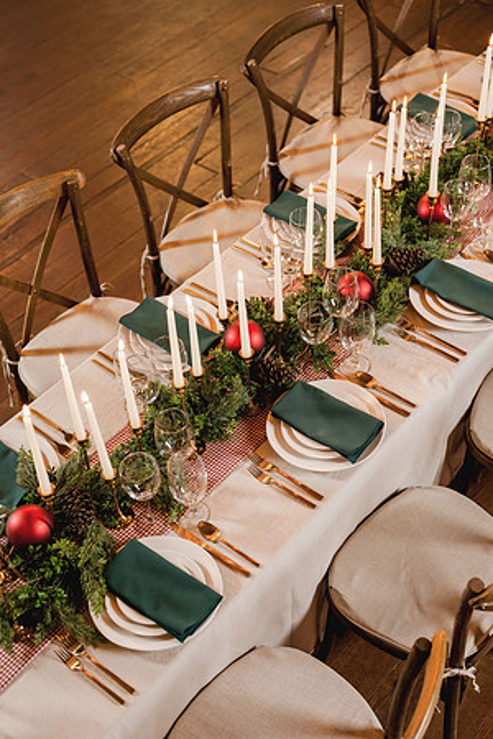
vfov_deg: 39.6
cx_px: 246
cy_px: 370
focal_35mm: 50
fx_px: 1027
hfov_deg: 27.0
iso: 400
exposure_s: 1/80
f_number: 3.2
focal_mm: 50
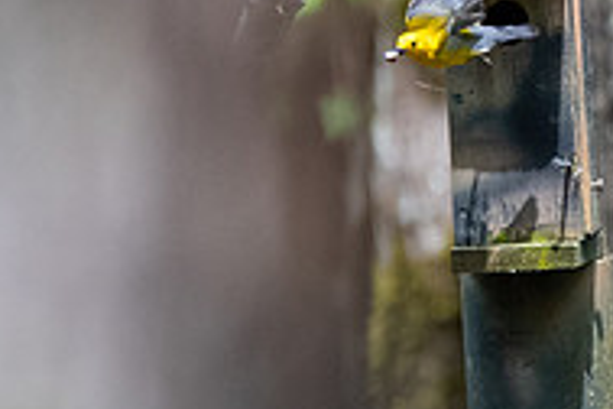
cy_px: -69
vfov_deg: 0.5
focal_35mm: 2817
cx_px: 495
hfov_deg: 0.7
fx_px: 47963
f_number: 6.3
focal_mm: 600
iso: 1250
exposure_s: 1/1250
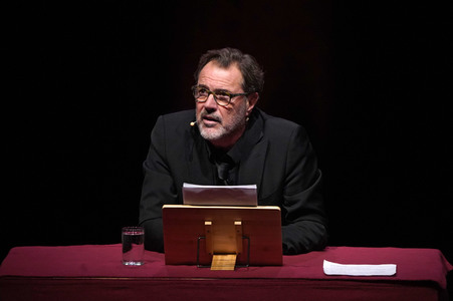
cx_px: 226
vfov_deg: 2.3
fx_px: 7544
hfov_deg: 3.4
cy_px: 150
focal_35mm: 600
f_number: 6.3
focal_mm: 600
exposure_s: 1/80
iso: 6400
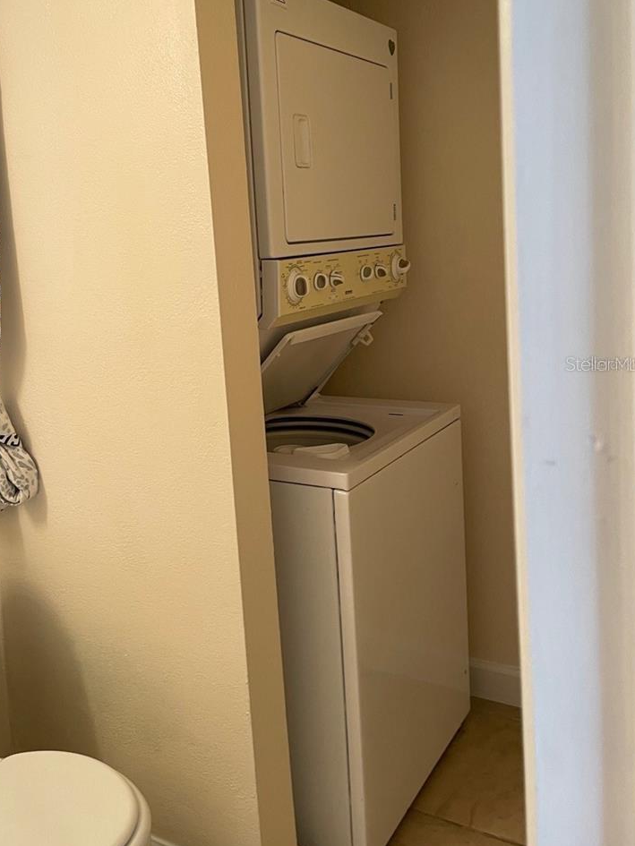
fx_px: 807
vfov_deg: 55.1
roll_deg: +6.8
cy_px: 363
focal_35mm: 33
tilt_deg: -4.8
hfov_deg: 42.7
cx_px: 247
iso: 80
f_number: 1.6
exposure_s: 1/60
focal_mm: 4.2
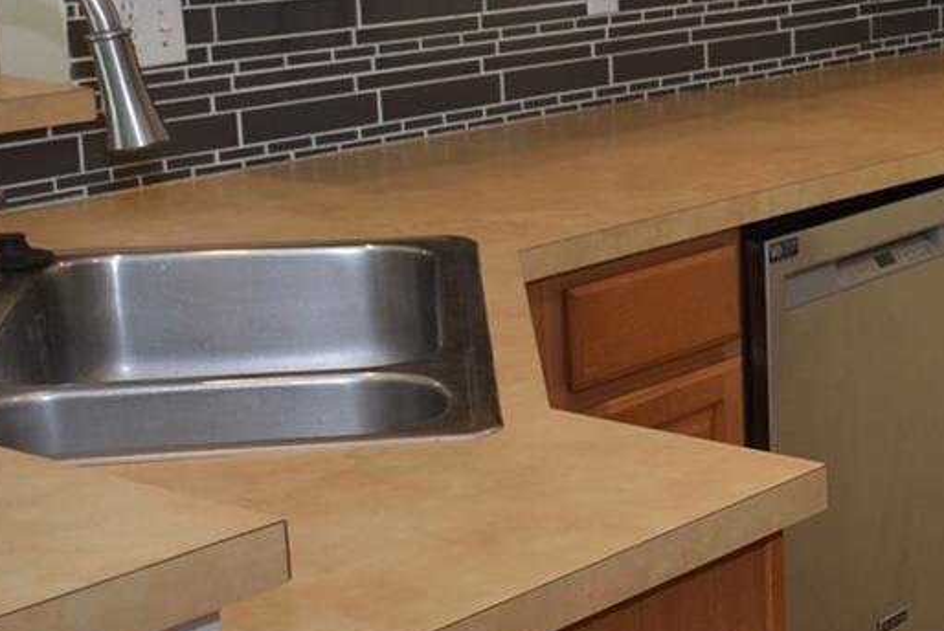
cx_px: 1309
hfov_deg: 21.3
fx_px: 2205
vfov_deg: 16.3
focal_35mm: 84
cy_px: 377
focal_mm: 18
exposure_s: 1/60
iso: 320
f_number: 4
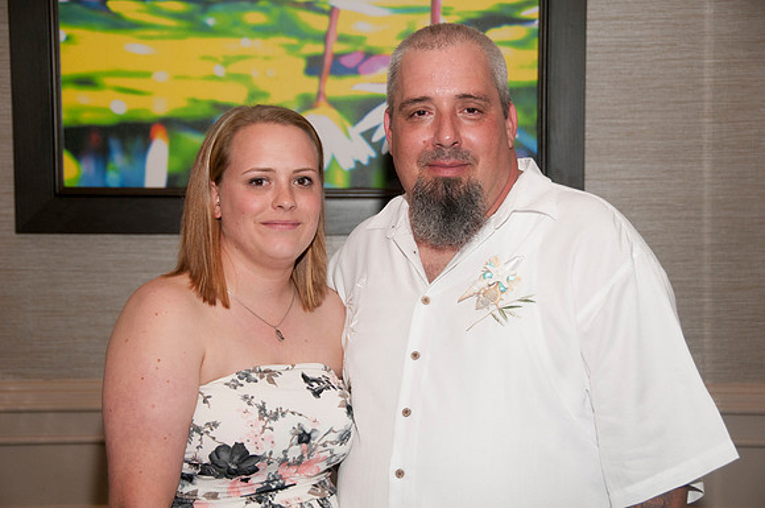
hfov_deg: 24.6
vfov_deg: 16.5
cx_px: 382
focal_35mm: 82
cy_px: 254
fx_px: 1751
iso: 400
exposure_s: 1/60
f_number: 5.6
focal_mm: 55
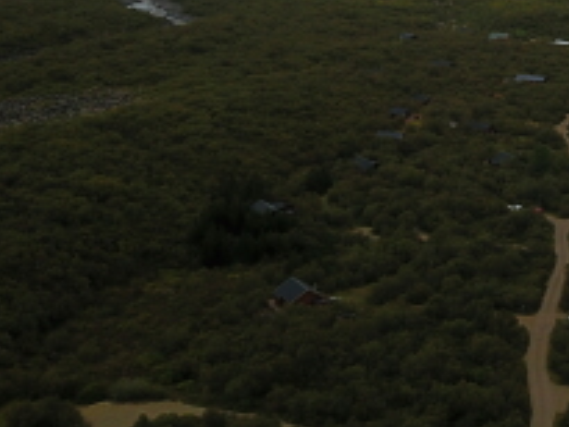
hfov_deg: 27.4
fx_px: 1135
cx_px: 479
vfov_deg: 20.4
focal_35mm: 69
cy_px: -29
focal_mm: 4.73
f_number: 2.2
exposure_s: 1/25
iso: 108
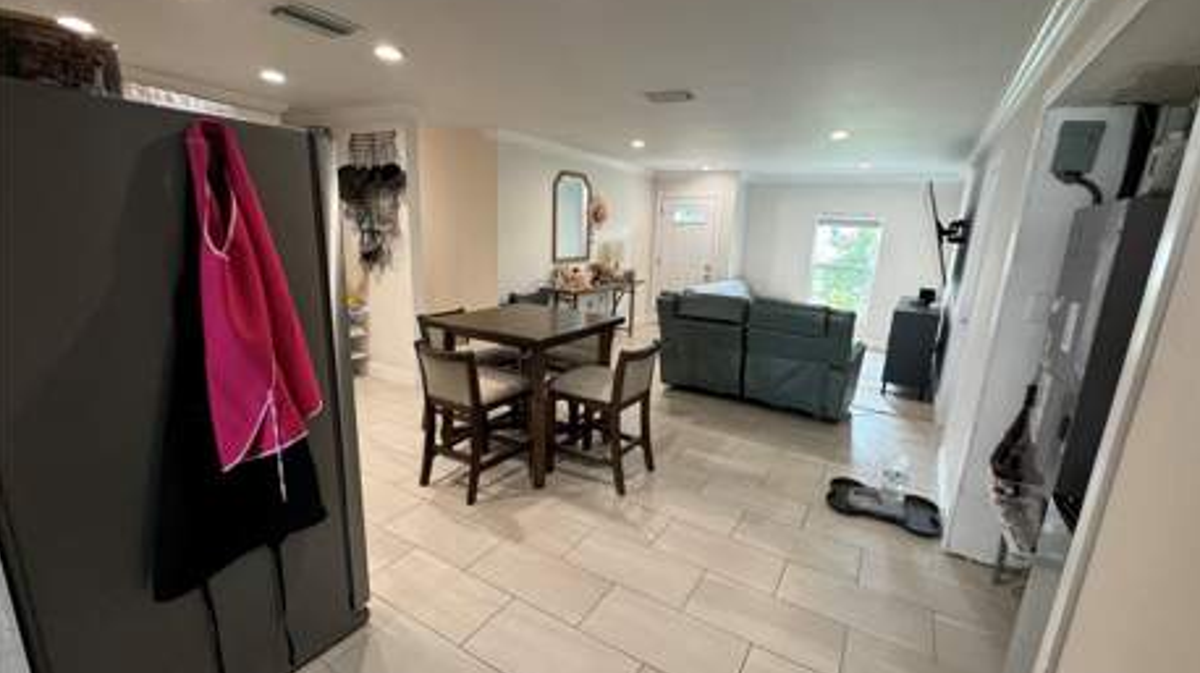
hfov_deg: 99.4
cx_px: 624
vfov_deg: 67.0
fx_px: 509
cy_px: 348
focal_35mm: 16
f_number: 2.2
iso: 200
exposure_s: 1/62
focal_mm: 2.22
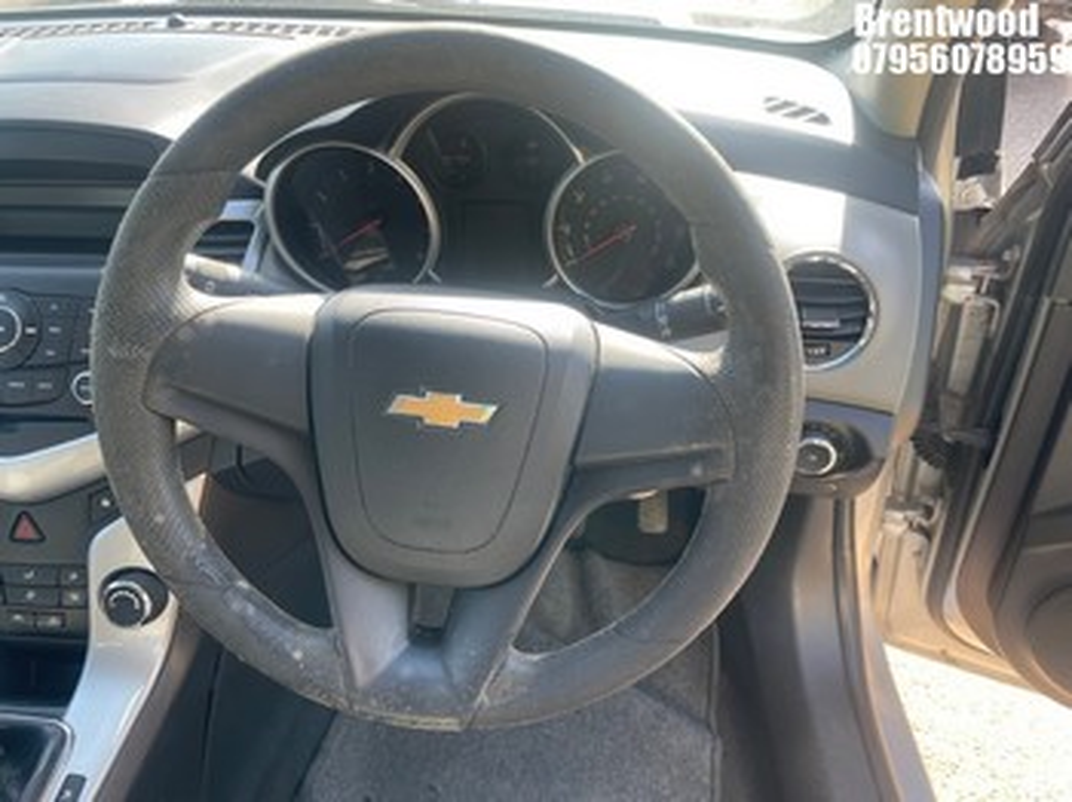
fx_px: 805
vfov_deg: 53.0
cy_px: 401
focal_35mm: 26
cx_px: 536
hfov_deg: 67.3
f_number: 1.6
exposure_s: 1/121
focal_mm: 4.2
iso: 32
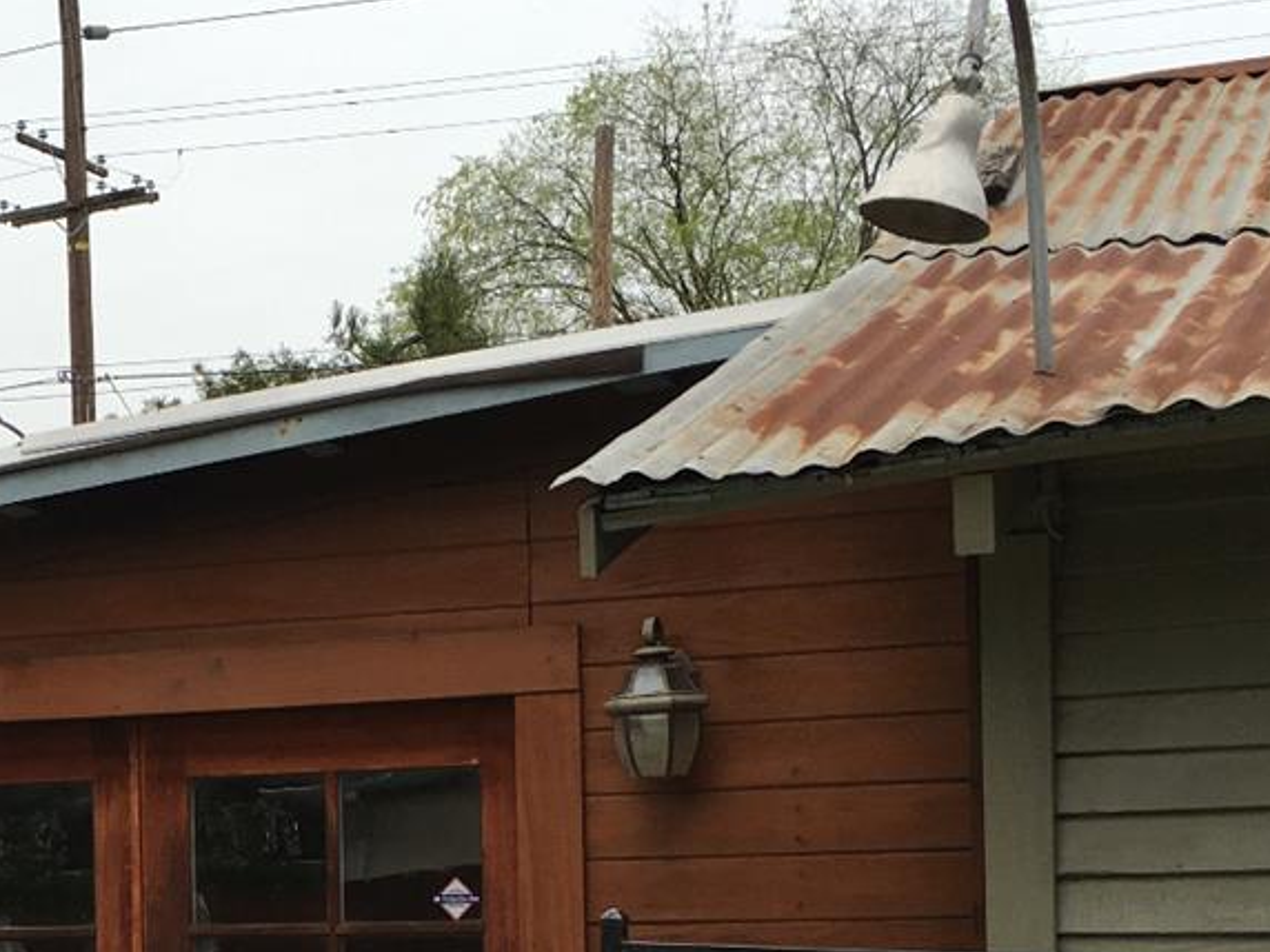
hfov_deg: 24.7
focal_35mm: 76
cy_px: 976
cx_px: 49
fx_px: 2788
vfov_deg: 18.8
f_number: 2.2
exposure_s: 1/194
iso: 25
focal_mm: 4.15
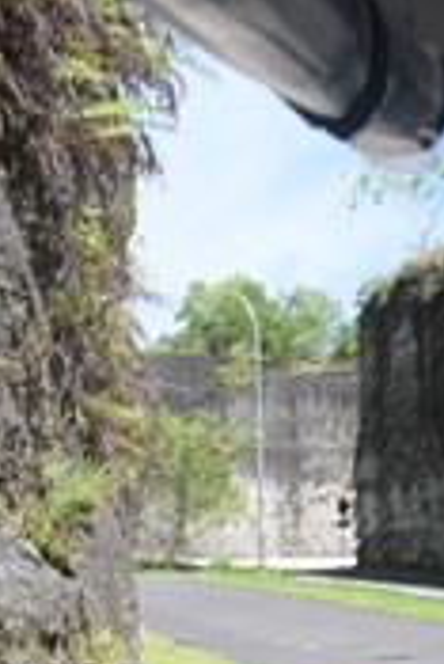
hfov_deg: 13.9
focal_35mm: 96
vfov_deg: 21.1
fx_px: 1772
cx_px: 531
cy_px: 455
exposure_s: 1/200
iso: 100
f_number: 7.1
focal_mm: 24
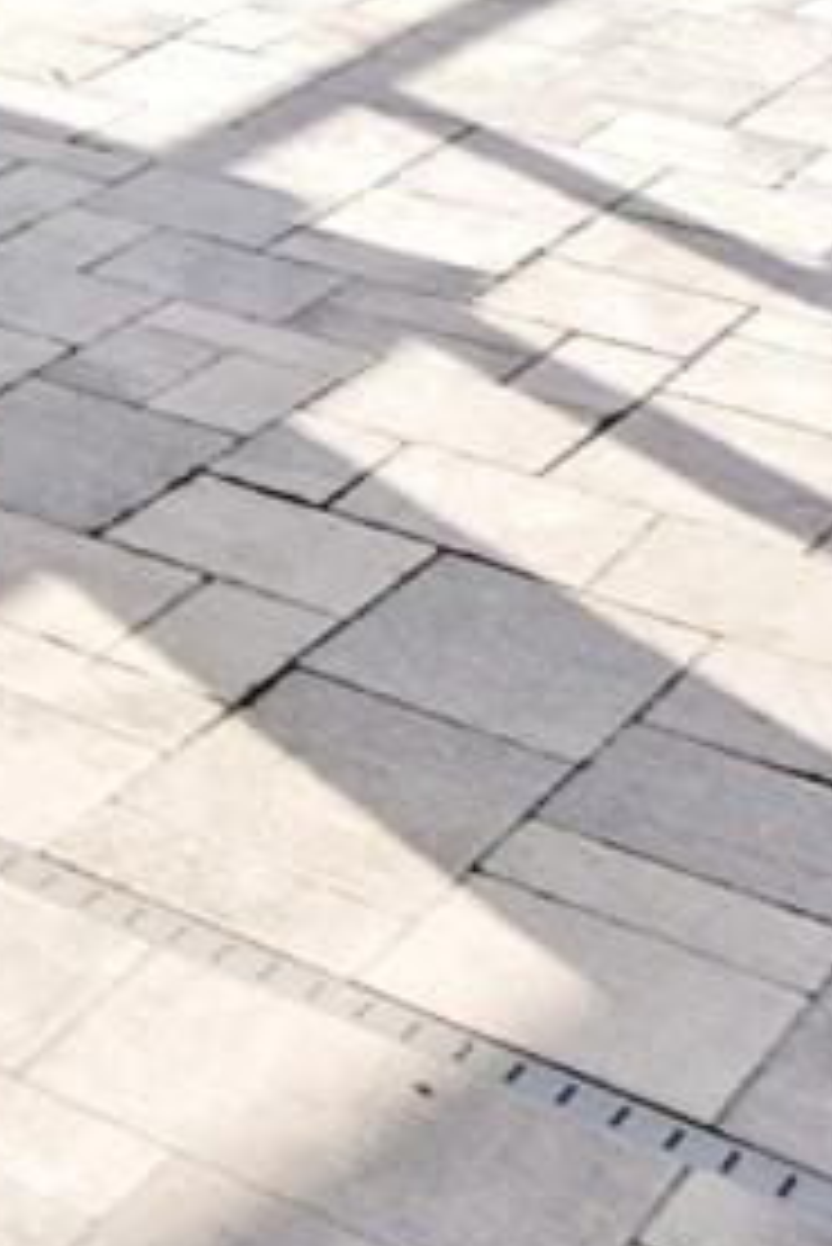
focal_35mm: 84
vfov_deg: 20.6
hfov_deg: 12.5
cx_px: -1219
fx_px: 2908
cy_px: -639
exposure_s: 1/200
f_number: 5.6
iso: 200
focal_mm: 7
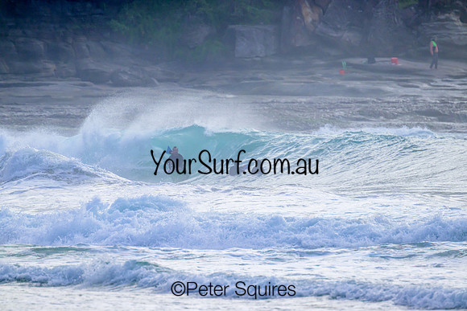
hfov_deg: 2.6
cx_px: 234
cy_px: 156
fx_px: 10380
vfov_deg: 1.7
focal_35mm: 800
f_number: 11
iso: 1100
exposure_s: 1/2000
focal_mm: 800
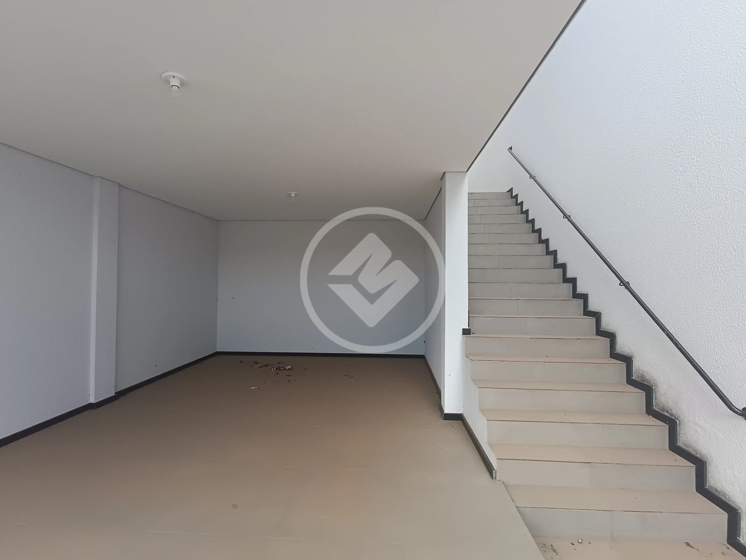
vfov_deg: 81.7
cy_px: 280
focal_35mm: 15
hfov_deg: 98.2
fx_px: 323
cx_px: 373
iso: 58
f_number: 2.2
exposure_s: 1/207
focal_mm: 1.65
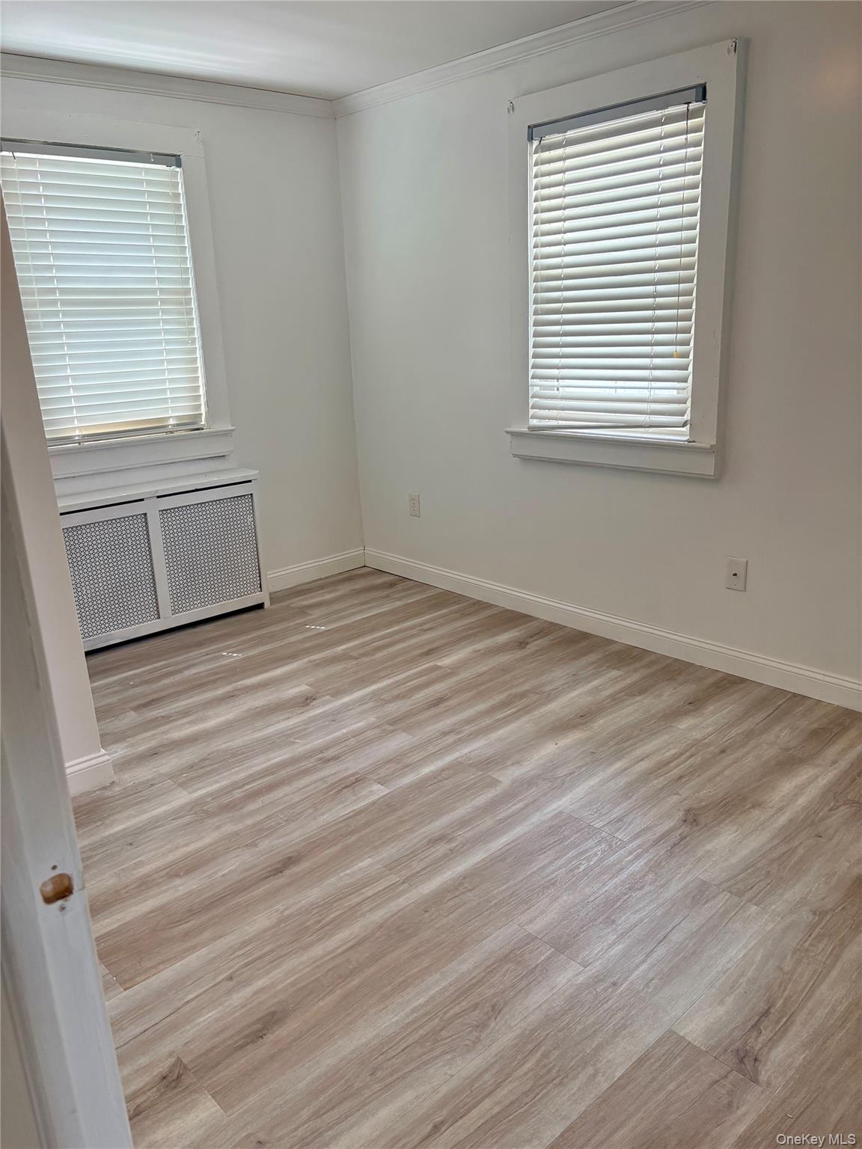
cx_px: 431
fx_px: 863
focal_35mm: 26
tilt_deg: -15.6
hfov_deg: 53.1
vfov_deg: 67.3
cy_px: 574
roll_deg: +2.1
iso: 100
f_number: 1.6
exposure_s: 1/164
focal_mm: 5.96
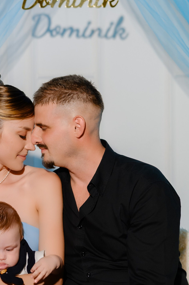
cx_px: 44
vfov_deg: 19.7
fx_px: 820
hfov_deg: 13.1
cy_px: 147
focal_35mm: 104
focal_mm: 50
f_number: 2.2
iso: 800
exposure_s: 1/320
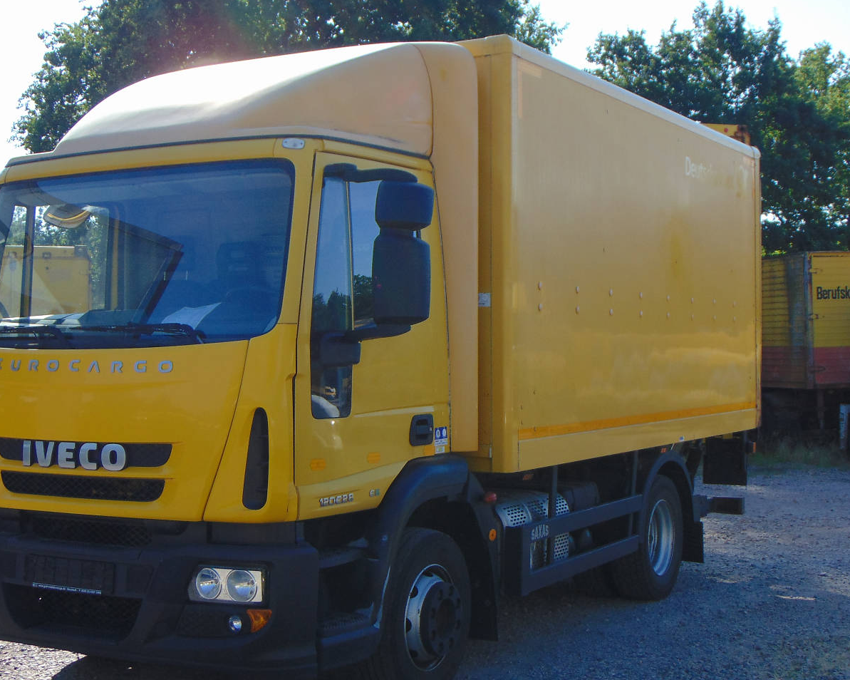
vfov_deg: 27.6
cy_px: 366
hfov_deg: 34.1
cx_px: 403
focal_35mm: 55
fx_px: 1383
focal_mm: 7.6
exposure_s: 1/640
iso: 80
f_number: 3.3
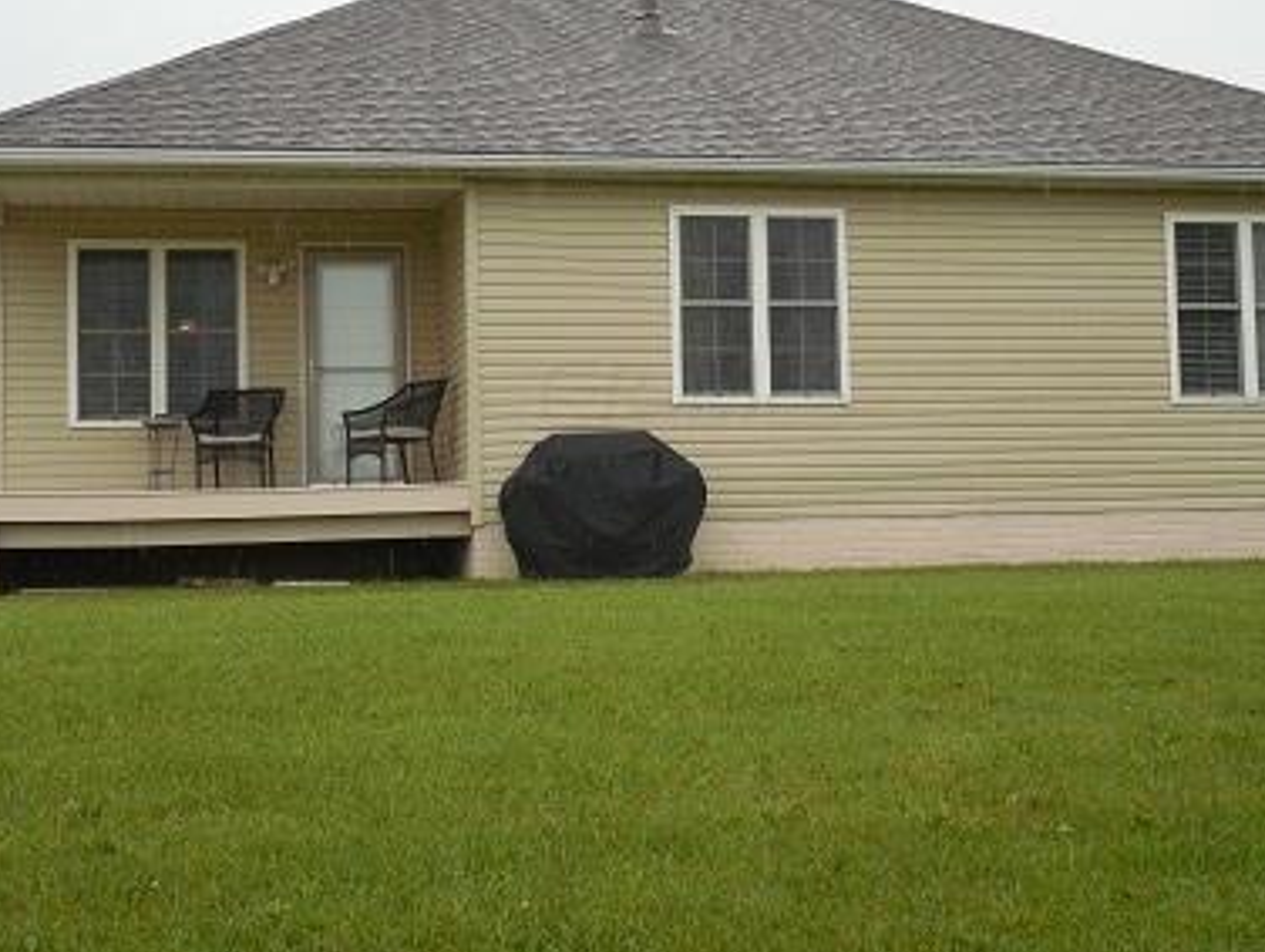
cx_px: 690
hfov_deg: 34.3
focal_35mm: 56
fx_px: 2049
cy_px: 387
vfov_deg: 26.1
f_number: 3.9
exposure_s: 1/320
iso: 125
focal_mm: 7.8
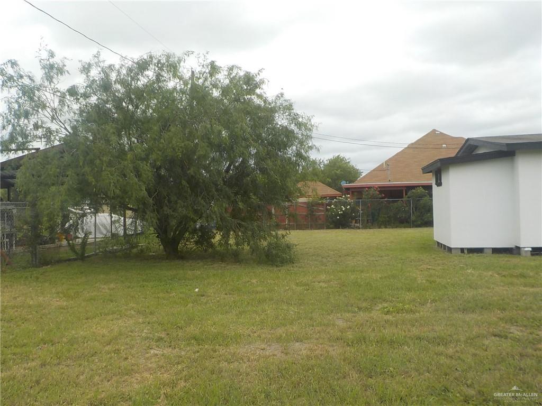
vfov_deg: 46.8
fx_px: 470
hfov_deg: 60.0
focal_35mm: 30
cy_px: 203
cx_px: 271
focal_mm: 4.1
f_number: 3.3
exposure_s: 1/800
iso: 125
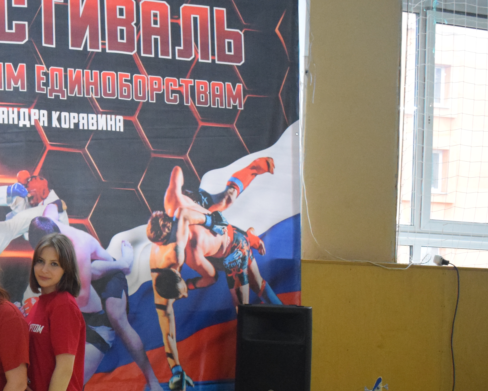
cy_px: 253
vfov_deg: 18.4
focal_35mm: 83
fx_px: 1200
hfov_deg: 21.5
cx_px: -84
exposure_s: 1/320
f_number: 4
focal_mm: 25
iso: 3200
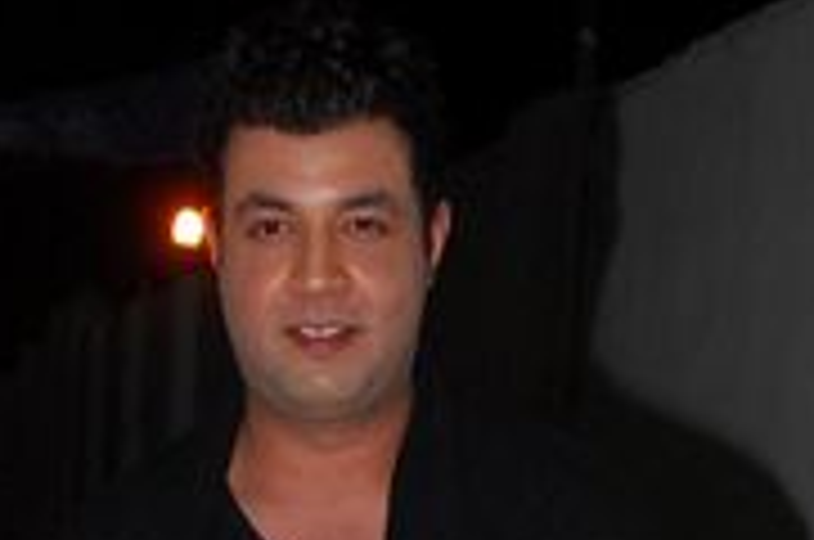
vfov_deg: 10.0
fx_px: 3002
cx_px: 328
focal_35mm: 133
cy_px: 747
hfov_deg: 15.4
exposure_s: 1/125
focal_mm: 40
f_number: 5
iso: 640
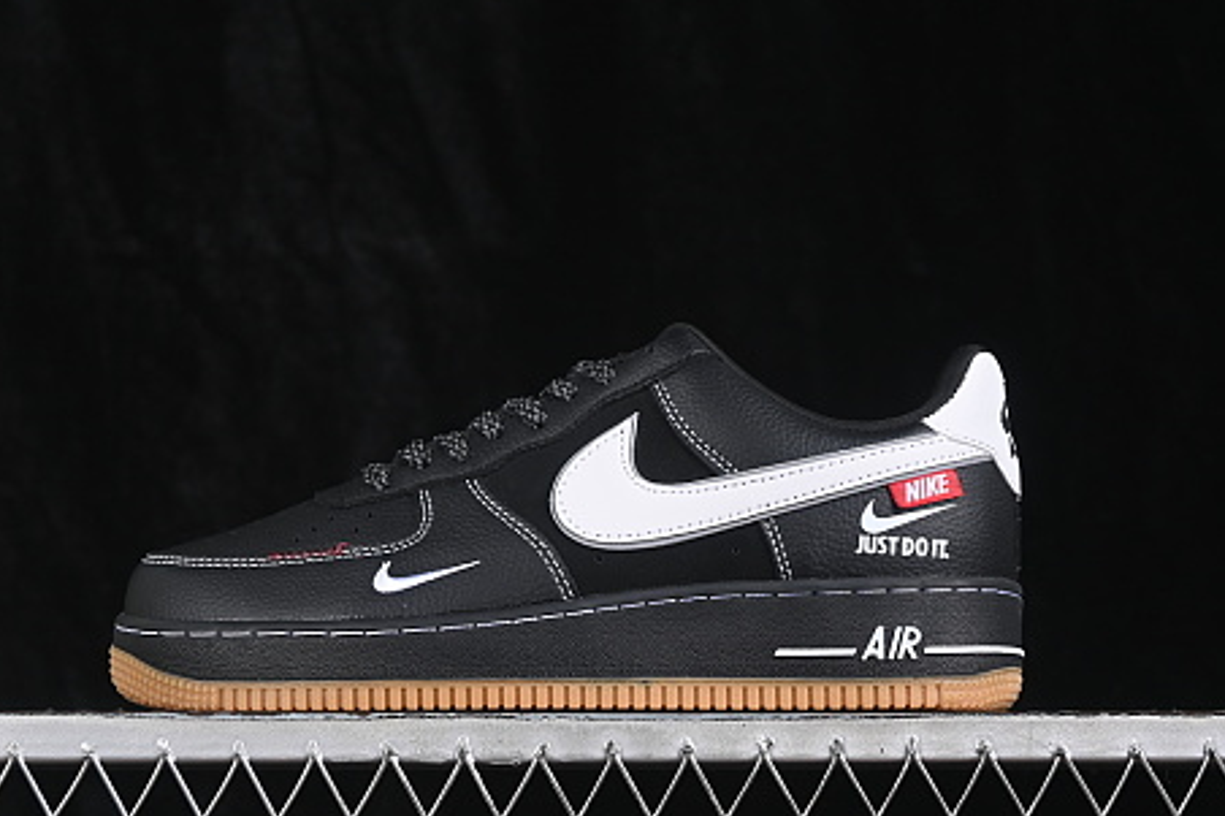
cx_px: 572
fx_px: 2823
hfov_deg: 24.5
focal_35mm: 83
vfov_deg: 16.4
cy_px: 432
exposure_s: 1/60
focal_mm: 50
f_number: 6.3
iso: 160
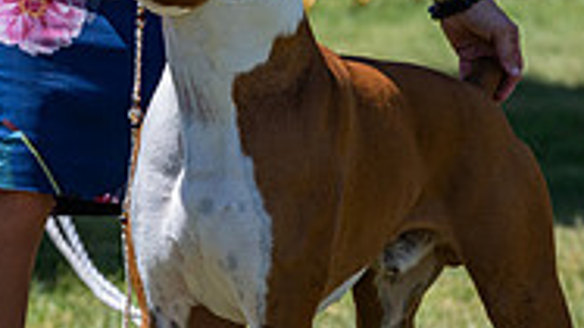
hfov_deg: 5.6
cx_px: 172
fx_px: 5928
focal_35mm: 383
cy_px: 109
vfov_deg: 3.2
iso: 500
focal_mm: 152
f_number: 6.3
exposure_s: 1/1600
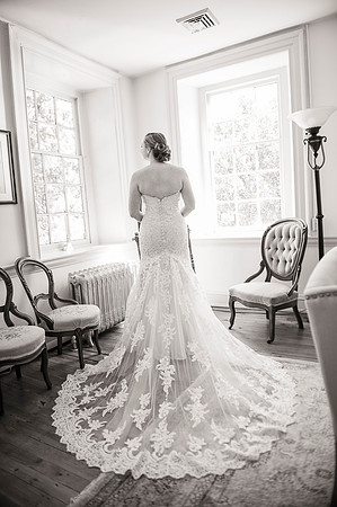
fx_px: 338
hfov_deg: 53.0
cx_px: 168
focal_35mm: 24
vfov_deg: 73.8
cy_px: 254
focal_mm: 24
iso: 500
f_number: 2.8
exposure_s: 1/200
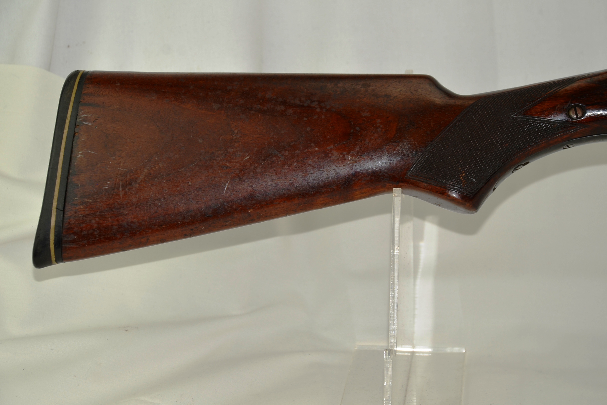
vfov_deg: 13.7
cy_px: 203
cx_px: 304
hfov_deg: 20.4
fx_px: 1686
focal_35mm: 100
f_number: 5.3
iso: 200
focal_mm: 66
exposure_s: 1/125
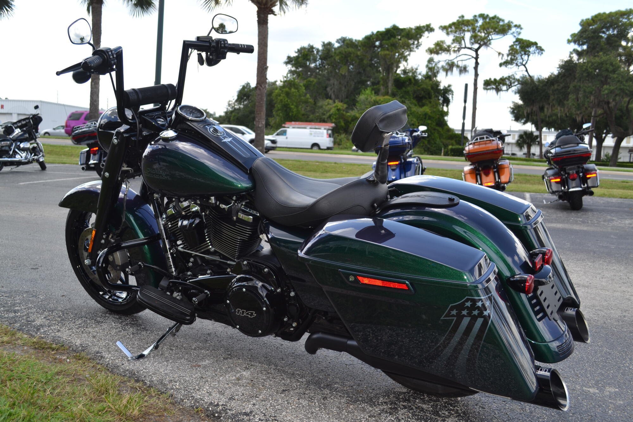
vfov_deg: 36.9
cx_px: 316
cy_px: 211
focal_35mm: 36
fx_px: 633
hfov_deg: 53.1
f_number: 5.6
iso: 100
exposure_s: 1/200
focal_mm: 24
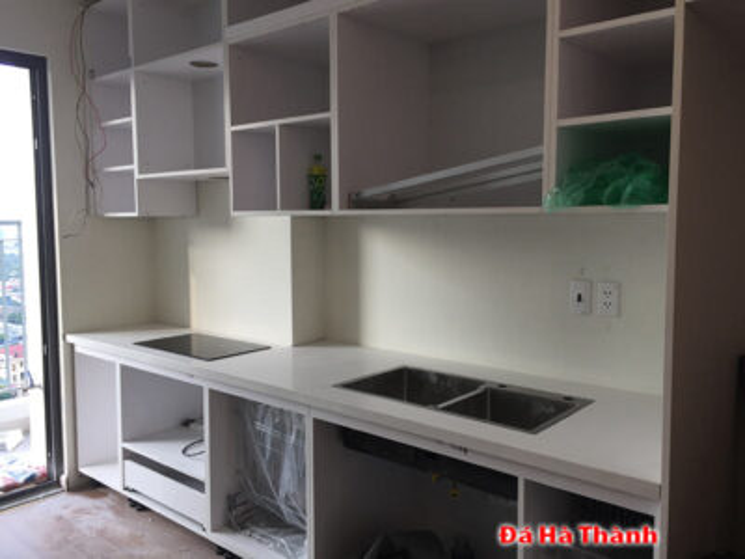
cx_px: 372
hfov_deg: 61.7
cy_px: 280
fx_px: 624
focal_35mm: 29
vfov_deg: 48.2
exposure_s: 1/100
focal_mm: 4.15
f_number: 2.2
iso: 32
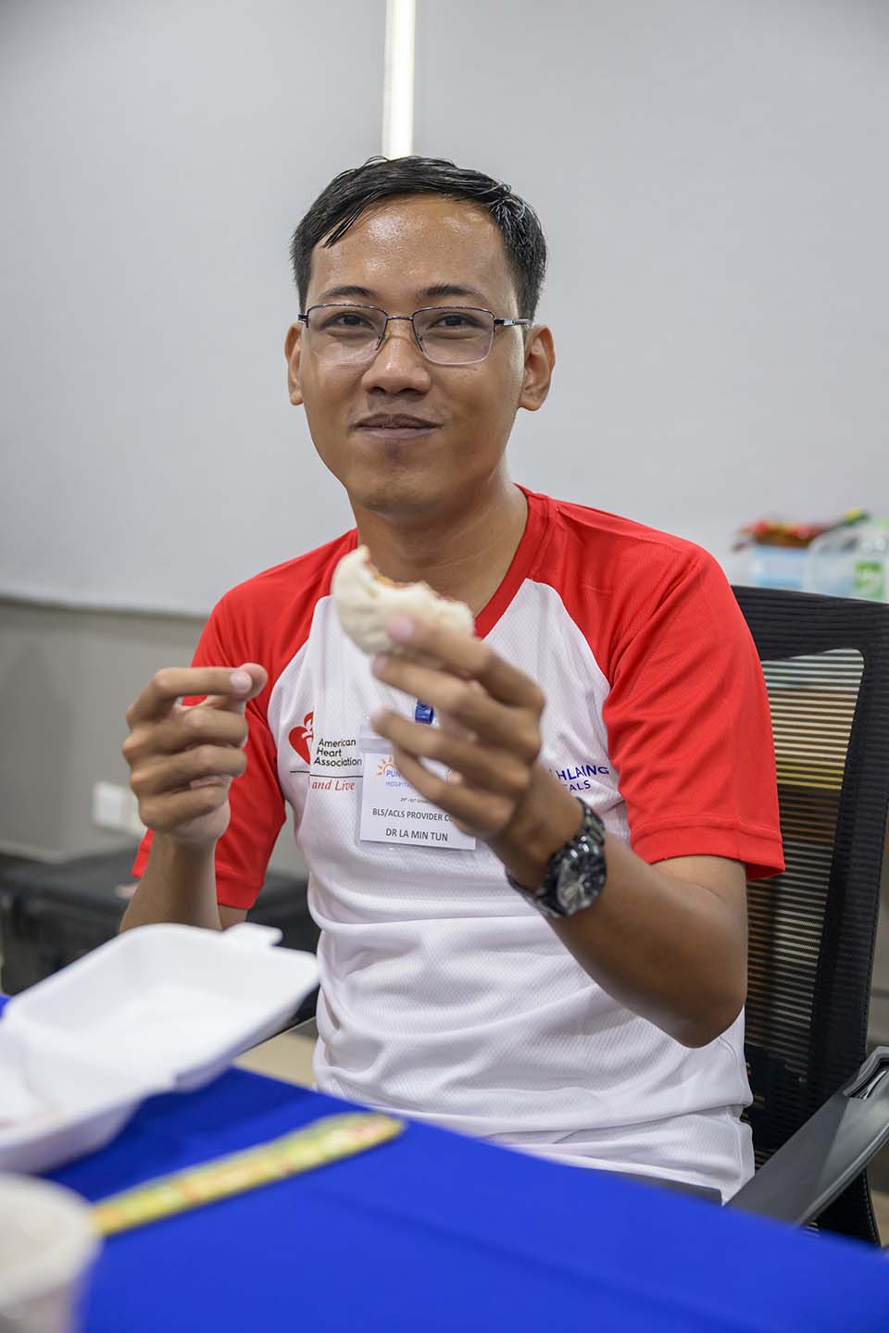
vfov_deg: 41.1
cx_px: 444
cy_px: 666
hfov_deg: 28.1
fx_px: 1778
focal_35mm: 48
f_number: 3.2
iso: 2800
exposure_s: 1/250
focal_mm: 48
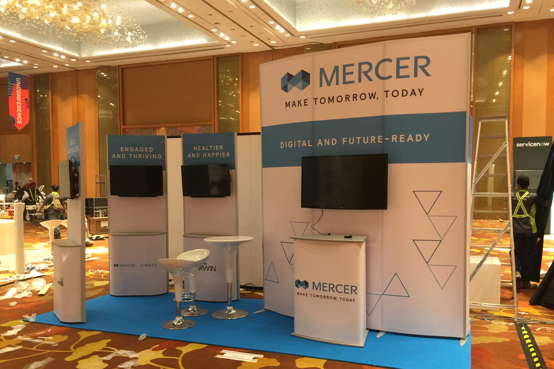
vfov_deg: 42.2
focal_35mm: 31
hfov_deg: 60.3
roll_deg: -1.0
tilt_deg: -3.3
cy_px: 212
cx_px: 283
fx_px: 477
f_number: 2.2
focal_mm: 4.15
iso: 100
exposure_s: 1/17
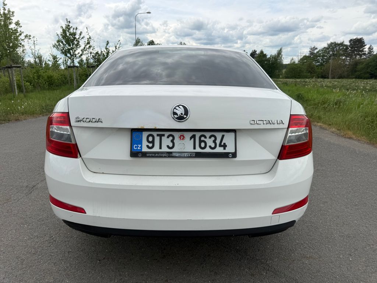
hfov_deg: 71.6
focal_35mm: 24
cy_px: 142
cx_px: 188
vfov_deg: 56.8
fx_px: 261
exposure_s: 1/4167
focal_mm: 6.76
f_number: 1.78
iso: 80
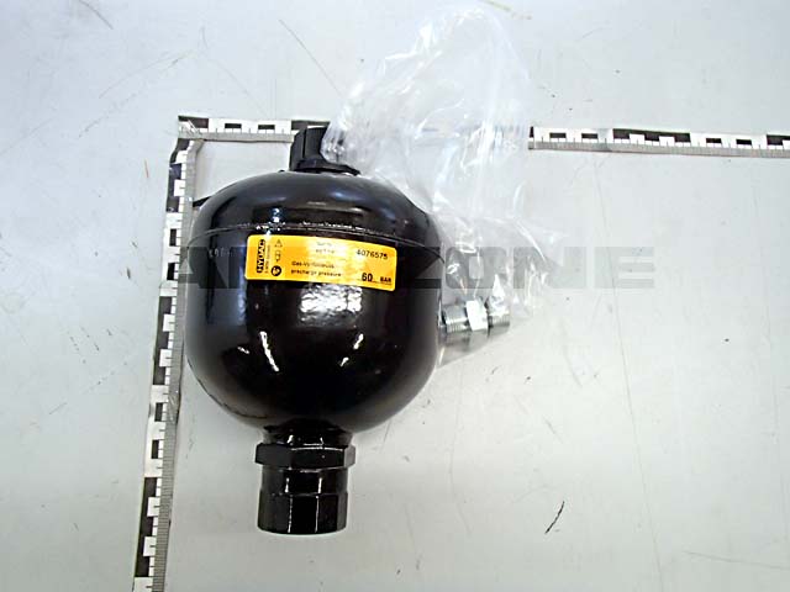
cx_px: 395
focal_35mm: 28
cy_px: 296
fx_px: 639
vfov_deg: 49.7
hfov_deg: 63.4
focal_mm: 5
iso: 640
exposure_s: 1/30
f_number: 3.9
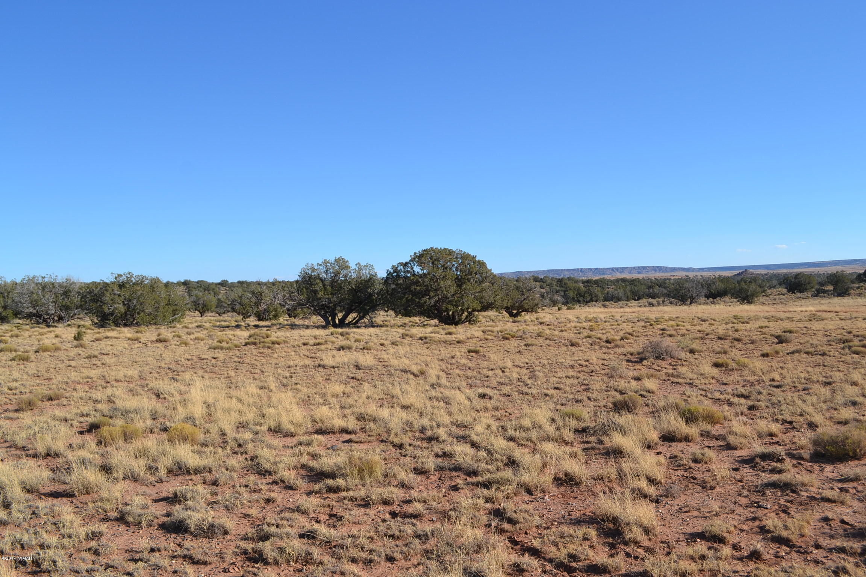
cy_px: 288
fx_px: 794
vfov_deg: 40.0
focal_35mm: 33
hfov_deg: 57.2
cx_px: 433
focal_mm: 22
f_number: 8
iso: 100
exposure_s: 1/250
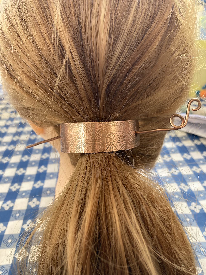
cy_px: 138
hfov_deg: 49.7
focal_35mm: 28
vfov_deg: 63.4
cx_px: 103
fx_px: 222
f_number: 1.8
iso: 20
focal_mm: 3.99
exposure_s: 1/164
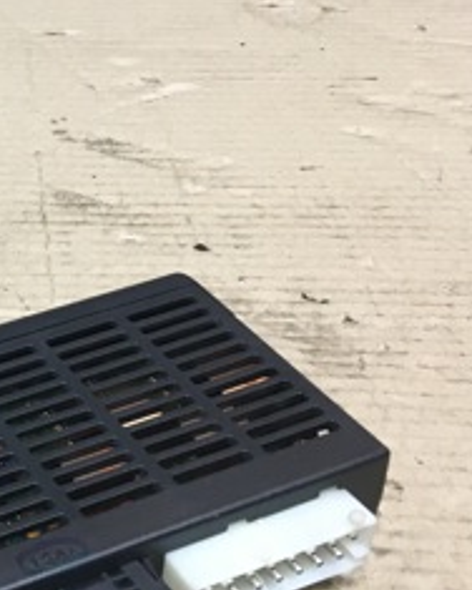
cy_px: 310
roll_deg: +0.4
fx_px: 1345
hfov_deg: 18.2
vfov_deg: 24.7
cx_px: -188
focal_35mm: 77
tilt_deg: -36.5
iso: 64
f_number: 2.2
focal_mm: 4.15
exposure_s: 1/33
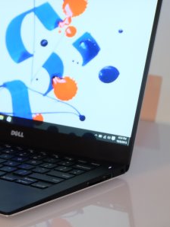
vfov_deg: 13.6
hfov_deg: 10.2
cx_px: -4
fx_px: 948
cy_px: 103
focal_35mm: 145
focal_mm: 50
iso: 3200
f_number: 5.6
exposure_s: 1/20
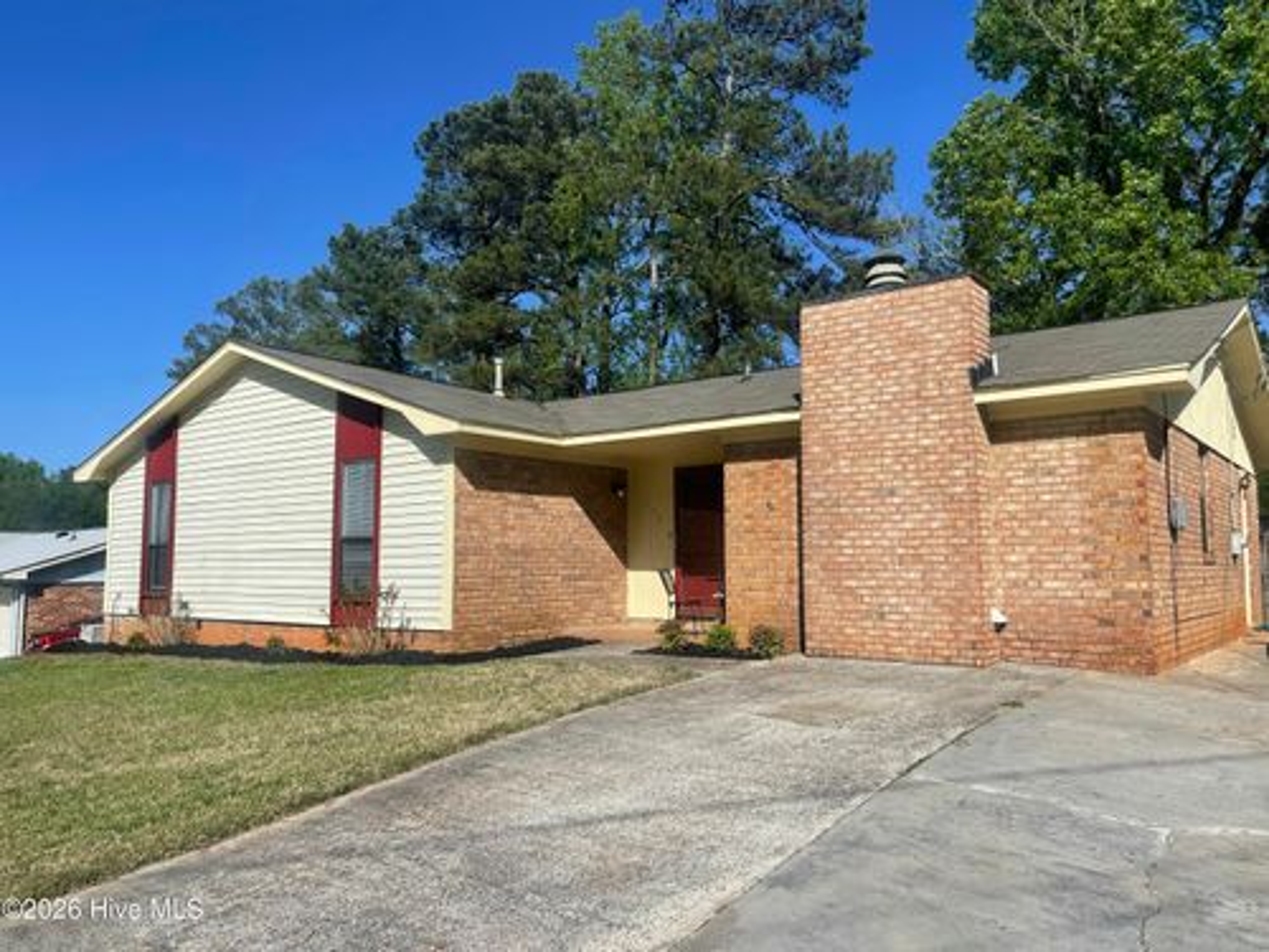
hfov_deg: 67.3
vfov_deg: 53.1
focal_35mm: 26
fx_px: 953
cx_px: 634
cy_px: 476
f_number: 1.6
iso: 32
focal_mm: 5.1
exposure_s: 1/5128
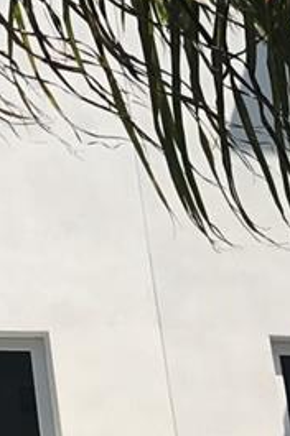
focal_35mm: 132
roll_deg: +0.5
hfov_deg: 9.2
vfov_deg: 15.3
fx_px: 1599
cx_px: -423
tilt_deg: +20.1
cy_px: 438
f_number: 1.8
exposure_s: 1/3690
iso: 20
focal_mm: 3.99
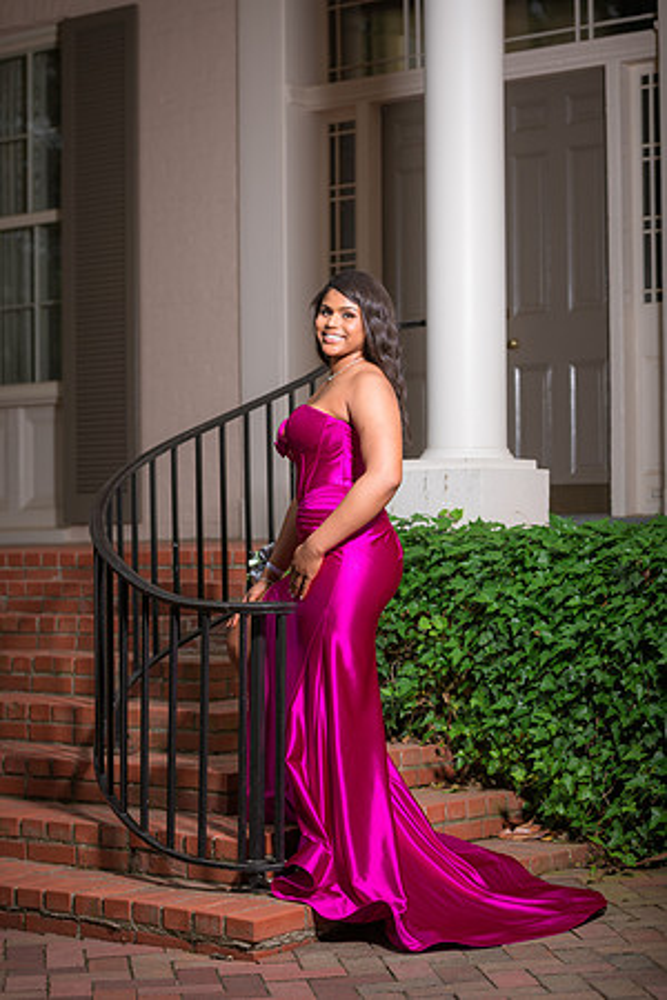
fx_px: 2223
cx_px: 334
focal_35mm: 80
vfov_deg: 25.4
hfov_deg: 17.1
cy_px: 500
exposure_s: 1/250
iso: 100
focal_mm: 80
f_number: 5
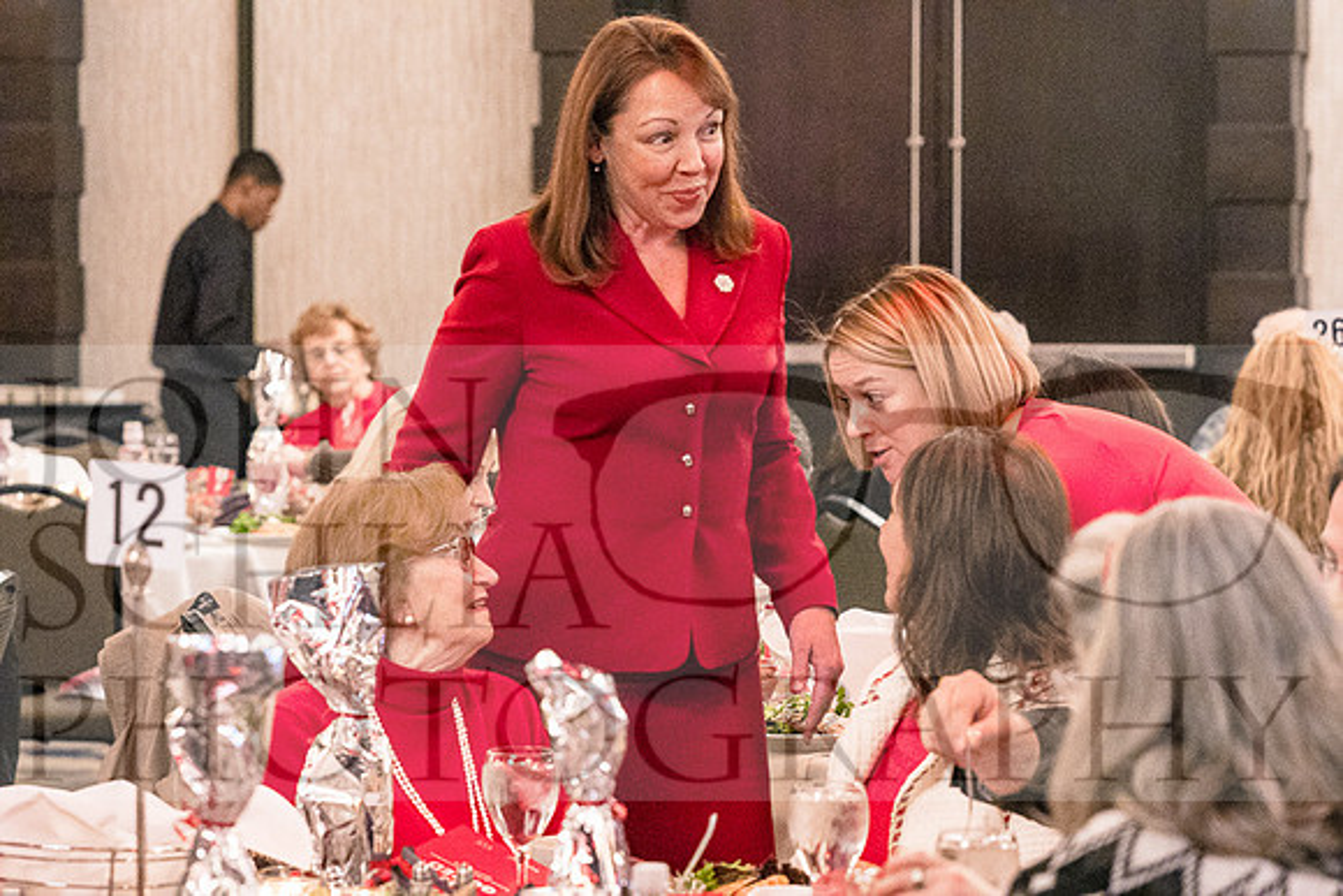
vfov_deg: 9.7
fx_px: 5261
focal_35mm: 141
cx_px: 672
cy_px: 448
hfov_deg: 14.5
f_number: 4.5
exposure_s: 1/60
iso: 10000
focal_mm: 94
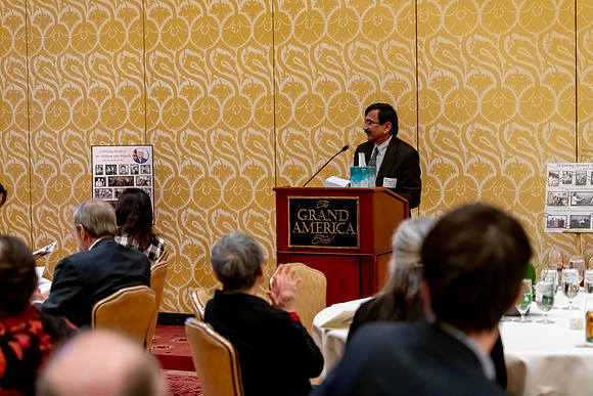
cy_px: 191
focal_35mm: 75
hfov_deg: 27.1
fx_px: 1229
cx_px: 307
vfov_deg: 18.3
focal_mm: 72
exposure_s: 1/160
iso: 6400
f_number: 2.8
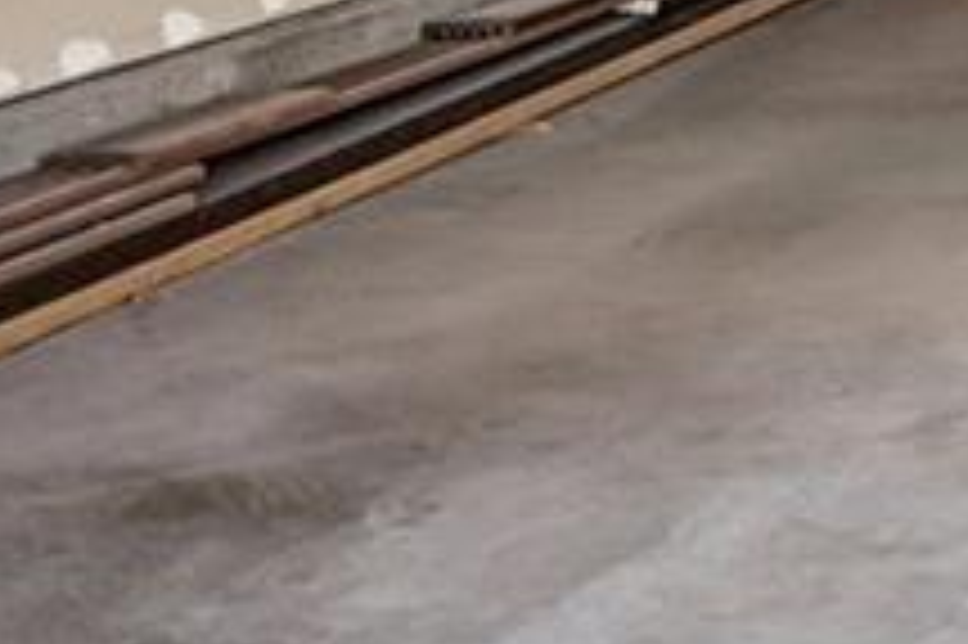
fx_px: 3297
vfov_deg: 10.4
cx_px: 2355
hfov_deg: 12.7
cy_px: -540
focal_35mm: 123
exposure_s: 1/60
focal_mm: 16.5
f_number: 10
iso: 400
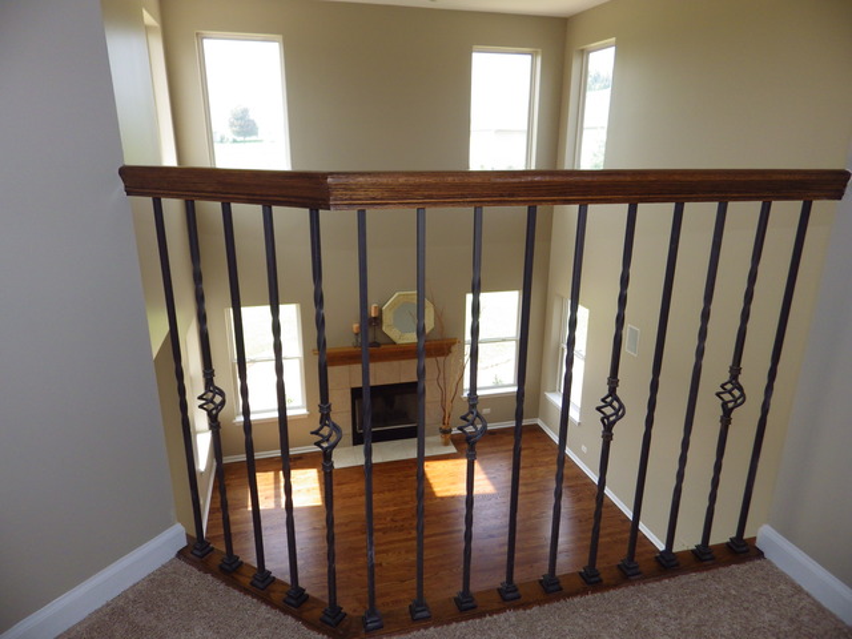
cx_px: 426
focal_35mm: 22
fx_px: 541
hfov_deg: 76.4
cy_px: 320
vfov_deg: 61.1
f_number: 3.1
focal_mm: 4
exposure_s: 1/160
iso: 100
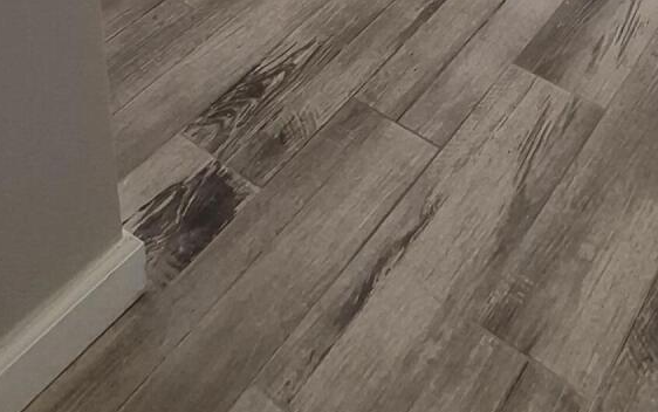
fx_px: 879
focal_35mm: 49
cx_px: 628
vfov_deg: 16.0
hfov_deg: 37.5
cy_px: -526
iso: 160
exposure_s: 1/60
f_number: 2.2
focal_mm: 1.74
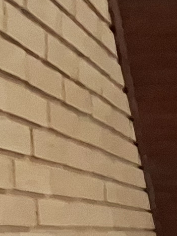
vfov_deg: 15.3
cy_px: 428
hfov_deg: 12.4
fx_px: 757
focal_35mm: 111
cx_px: 297
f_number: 2.2
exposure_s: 1/24
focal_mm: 1.74
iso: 250
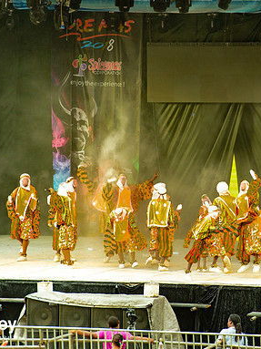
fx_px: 2927
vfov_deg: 6.8
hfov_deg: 5.1
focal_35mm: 291
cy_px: 175
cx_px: 199
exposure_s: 1/160
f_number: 5
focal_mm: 200
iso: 500
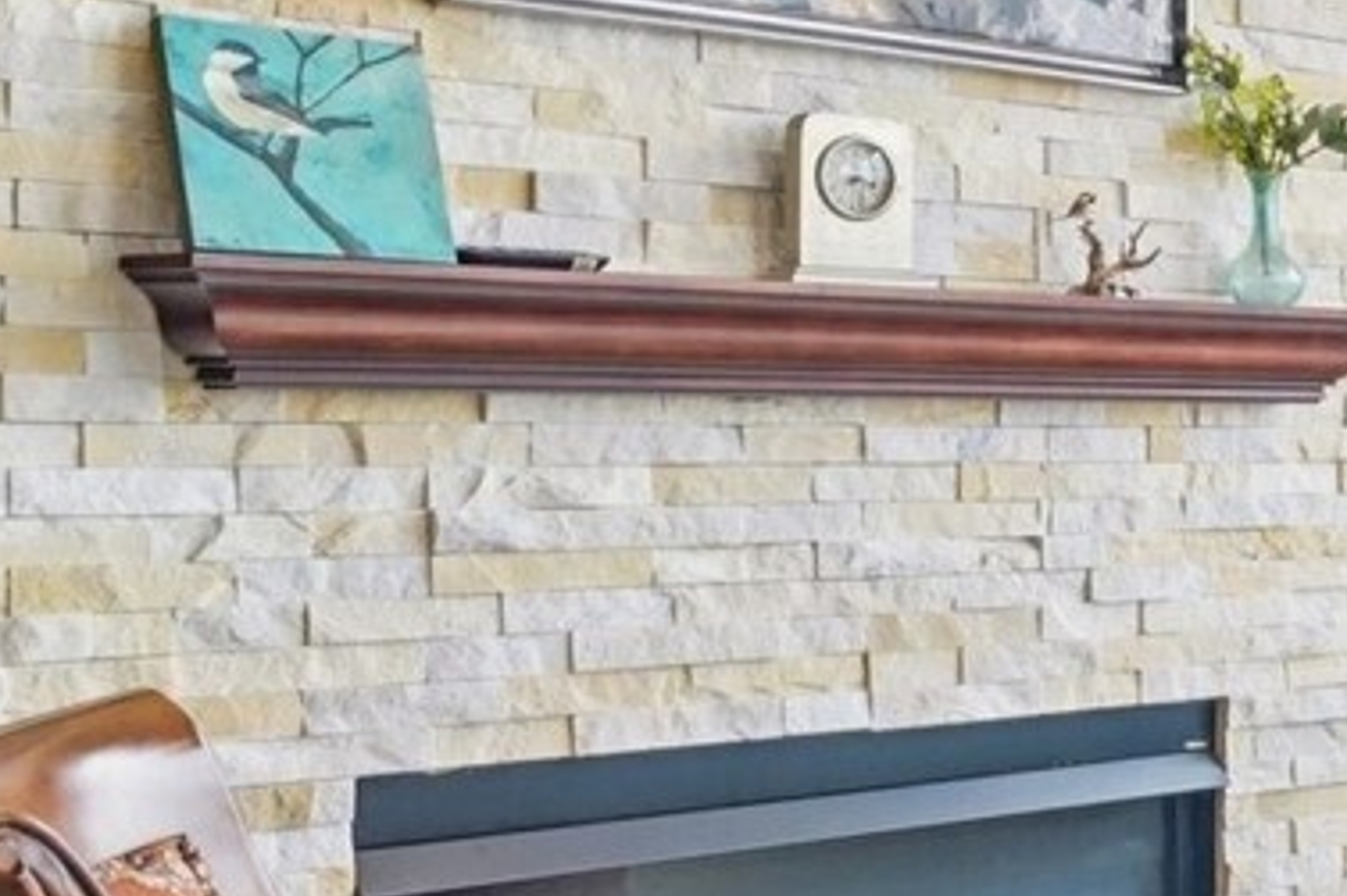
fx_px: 2693
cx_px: 2328
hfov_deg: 20.8
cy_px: 523
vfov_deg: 18.9
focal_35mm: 72
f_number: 8
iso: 1600
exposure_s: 1/640
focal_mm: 16
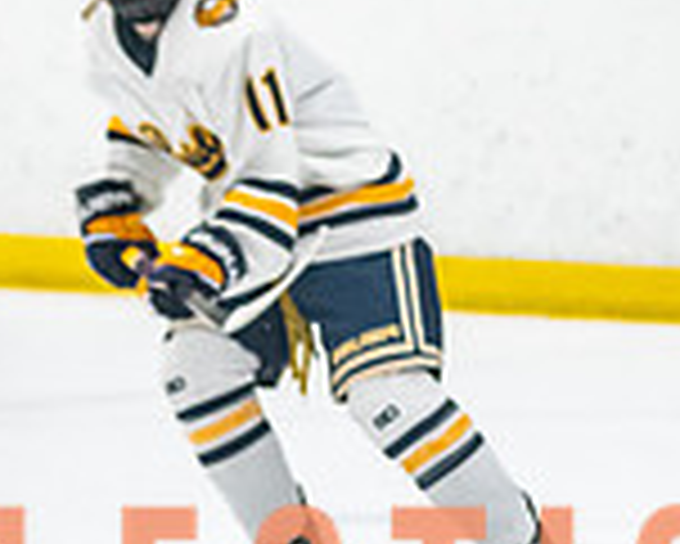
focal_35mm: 481
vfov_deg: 3.2
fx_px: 9687
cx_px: -235
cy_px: 839
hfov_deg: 4.0
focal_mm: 85
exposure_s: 1/800
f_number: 2.8
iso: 3200
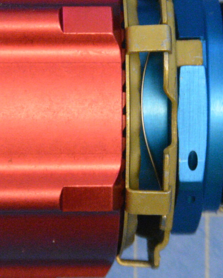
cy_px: 76
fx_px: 7333
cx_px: 206
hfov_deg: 1.7
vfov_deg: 2.2
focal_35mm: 889
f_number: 8
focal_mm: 200
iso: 6400
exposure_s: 1/8
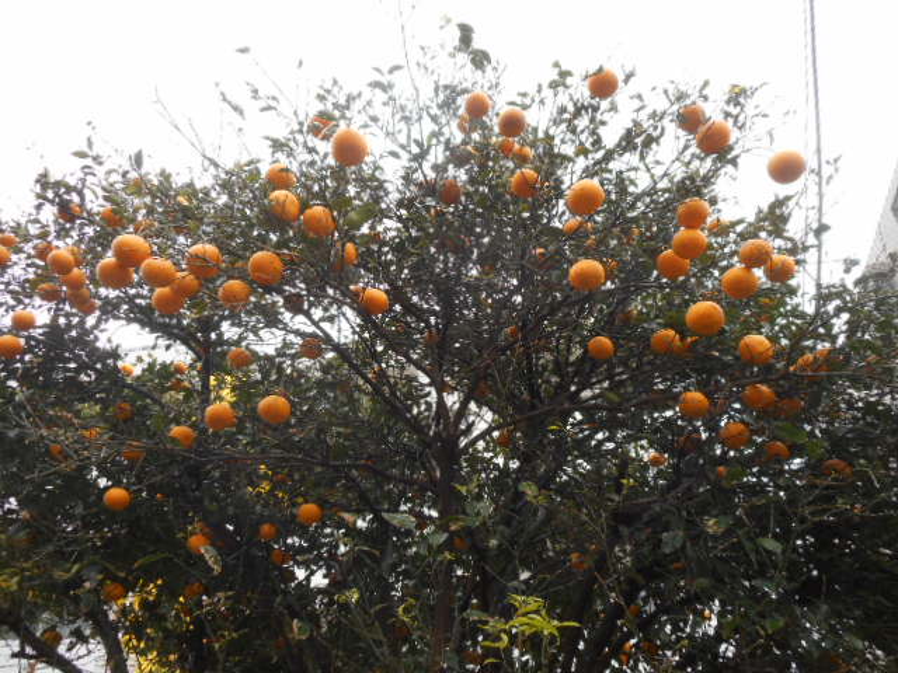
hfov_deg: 61.7
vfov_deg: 48.2
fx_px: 752
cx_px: 449
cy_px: 336
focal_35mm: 29
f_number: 4
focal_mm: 5.2
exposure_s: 1/50
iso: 80
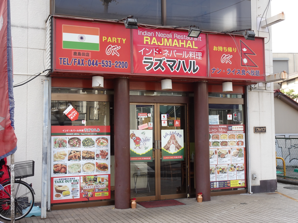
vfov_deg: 35.1
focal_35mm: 41
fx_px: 353
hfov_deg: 45.8
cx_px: 149
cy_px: 112
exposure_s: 1/125
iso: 100
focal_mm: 6.84
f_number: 4
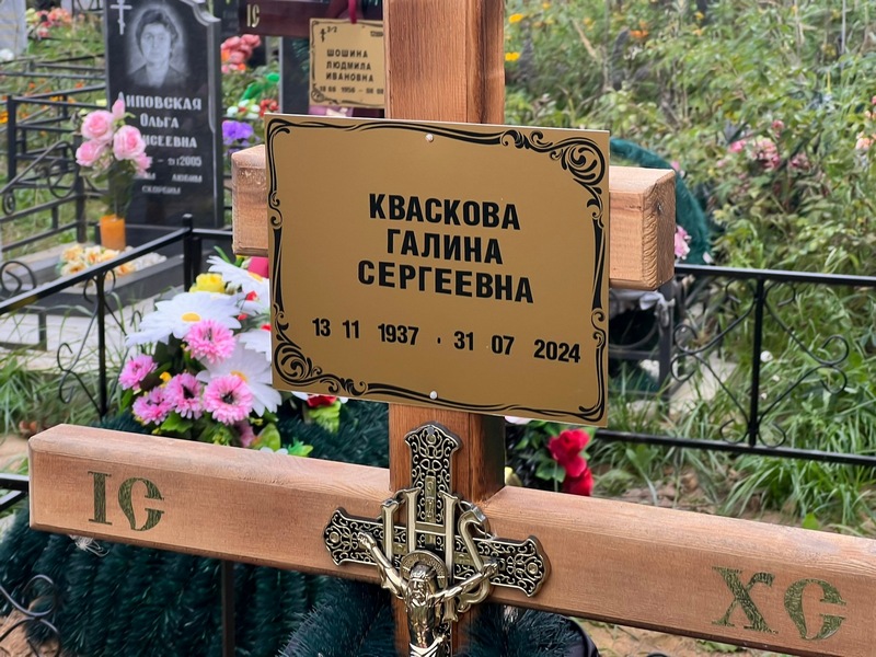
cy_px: 328
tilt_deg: -11.7
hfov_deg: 25.3
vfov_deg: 19.1
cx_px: 438
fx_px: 1949
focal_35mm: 77
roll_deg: -0.9
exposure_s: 1/99
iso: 40
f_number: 2.8
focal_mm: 9
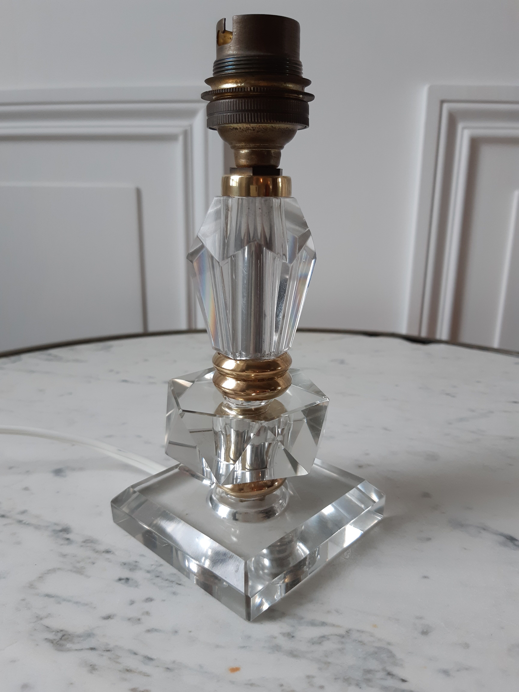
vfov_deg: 67.3
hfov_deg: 53.1
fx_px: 520
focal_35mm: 26
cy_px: 346
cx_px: 260
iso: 80
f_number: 1.7
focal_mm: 3.92
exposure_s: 1/50
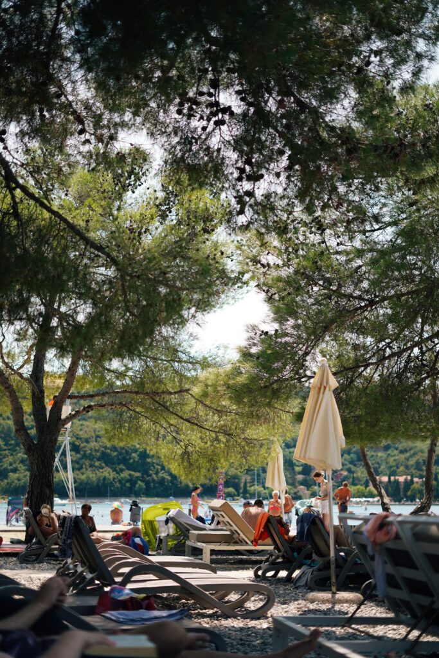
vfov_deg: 39.6
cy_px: 329
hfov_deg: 27.0
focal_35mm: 50
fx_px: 914
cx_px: 220
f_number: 1.8
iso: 100
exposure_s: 1/2500
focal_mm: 50
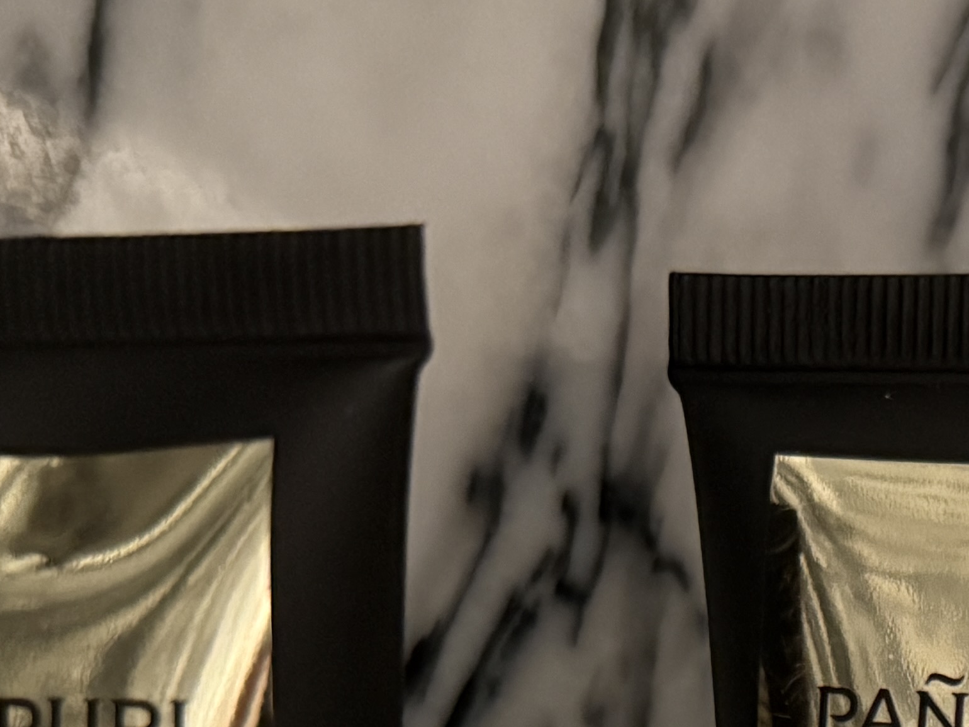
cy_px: 1054
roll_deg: -0.2
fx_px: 2491
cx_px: 1007
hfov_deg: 21.1
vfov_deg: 15.5
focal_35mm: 89
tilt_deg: -11.0
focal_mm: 6.76
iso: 1000
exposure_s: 1/40
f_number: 1.78
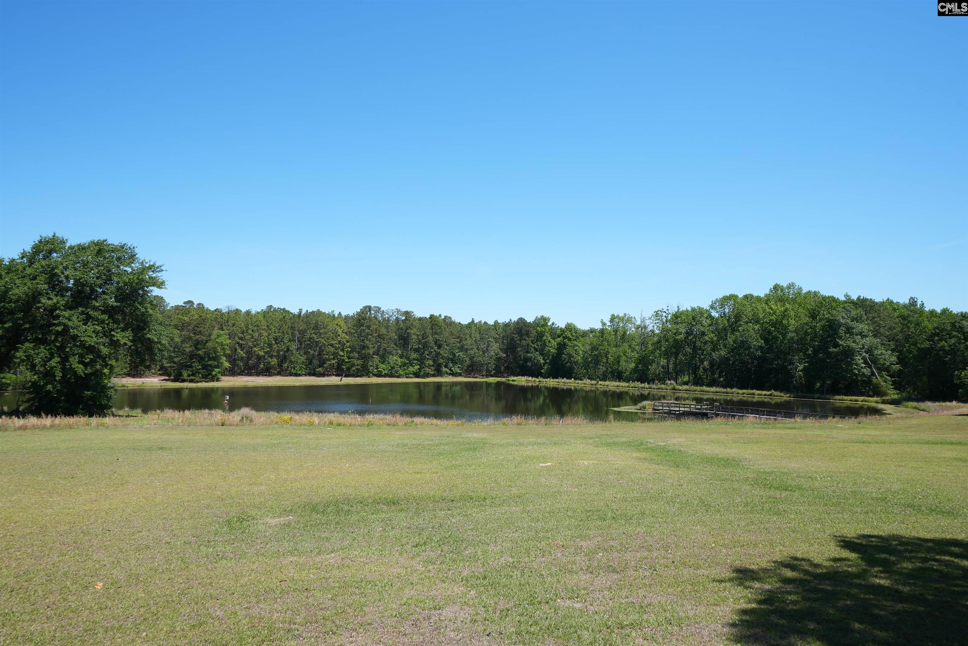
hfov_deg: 73.7
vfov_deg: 53.2
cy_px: 323
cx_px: 484
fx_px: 646
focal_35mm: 24
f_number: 11
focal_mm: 24
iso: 320
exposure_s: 1/250
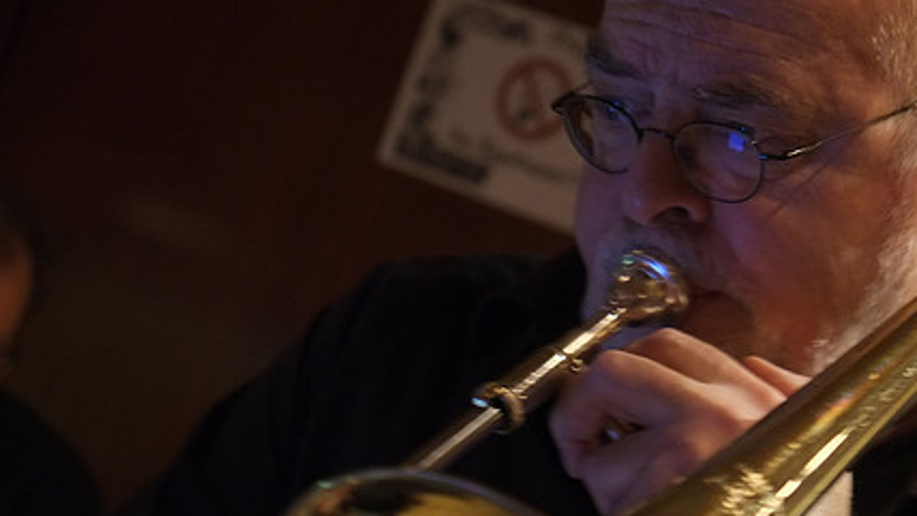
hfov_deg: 19.7
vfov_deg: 11.2
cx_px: 608
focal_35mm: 108
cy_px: 380
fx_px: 2627
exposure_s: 1/7
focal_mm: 50.5
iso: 2000
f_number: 4
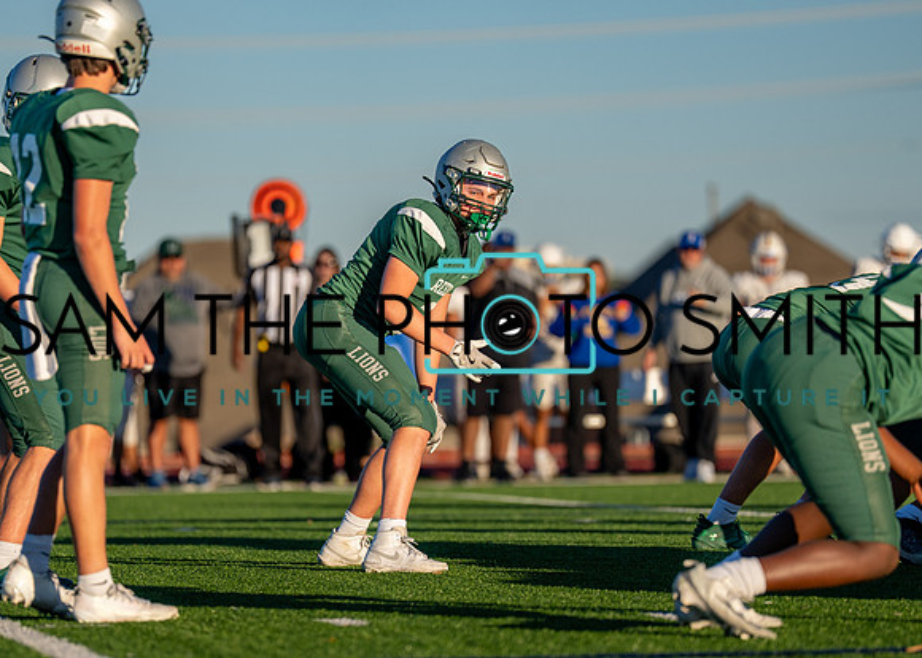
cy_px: 377
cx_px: 371
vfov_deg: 5.1
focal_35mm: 285
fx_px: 7452
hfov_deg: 7.1
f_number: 2.8
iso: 160
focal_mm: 200
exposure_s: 1/3200
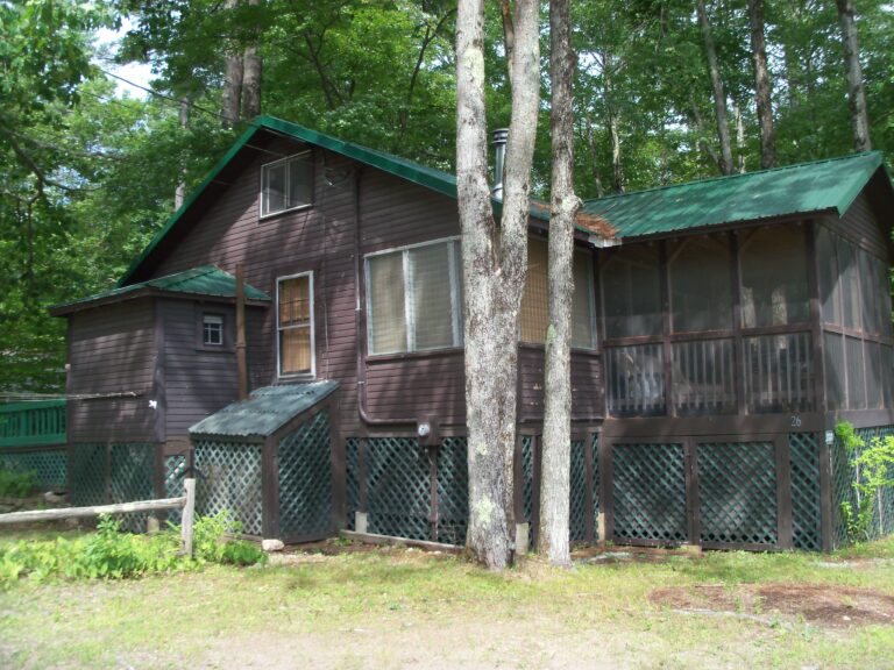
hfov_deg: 52.6
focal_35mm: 35
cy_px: 335
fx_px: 904
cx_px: 447
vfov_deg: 40.7
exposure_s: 1/250
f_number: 3
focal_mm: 6.3
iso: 64
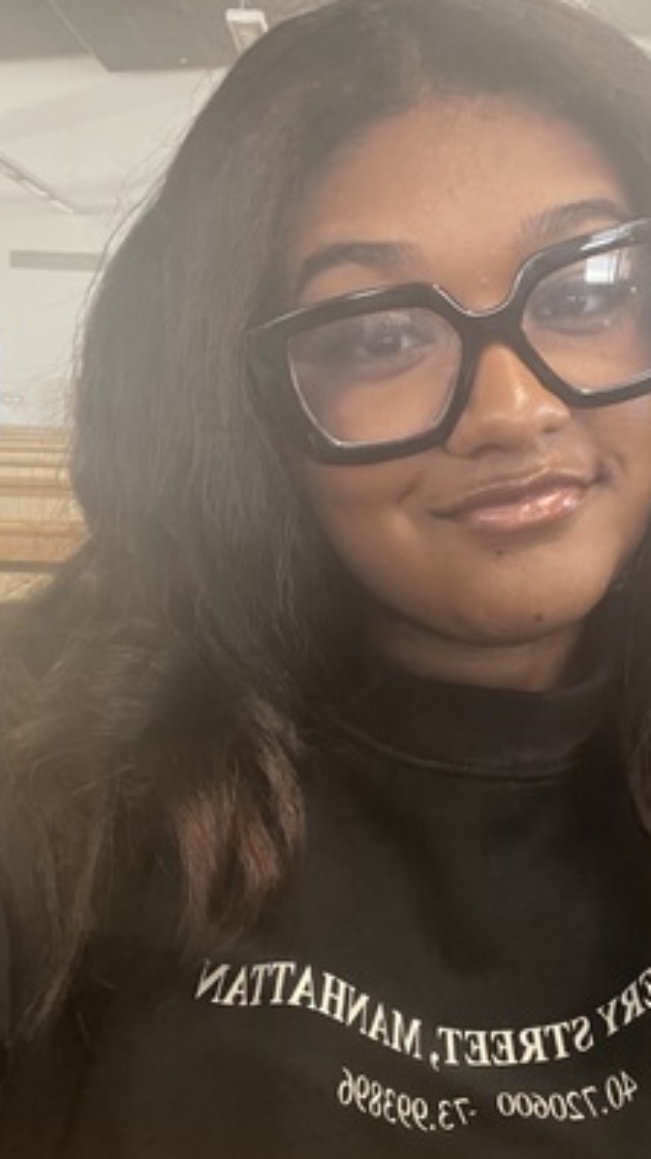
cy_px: 622
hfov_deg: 28.9
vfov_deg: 49.4
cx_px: 385
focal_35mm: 41
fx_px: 1260
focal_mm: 2.71
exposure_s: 1/24
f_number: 2.2
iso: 640
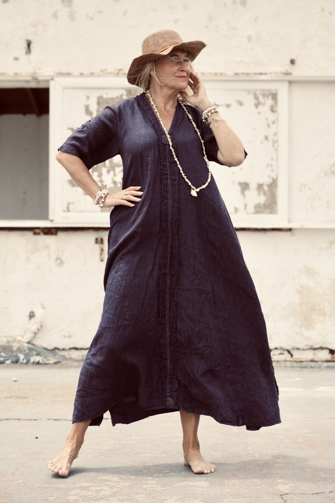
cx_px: 168
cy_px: 252
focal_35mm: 75
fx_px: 1047
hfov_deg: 18.2
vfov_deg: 27.0
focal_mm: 50
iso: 100
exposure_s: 1/500
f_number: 5.6
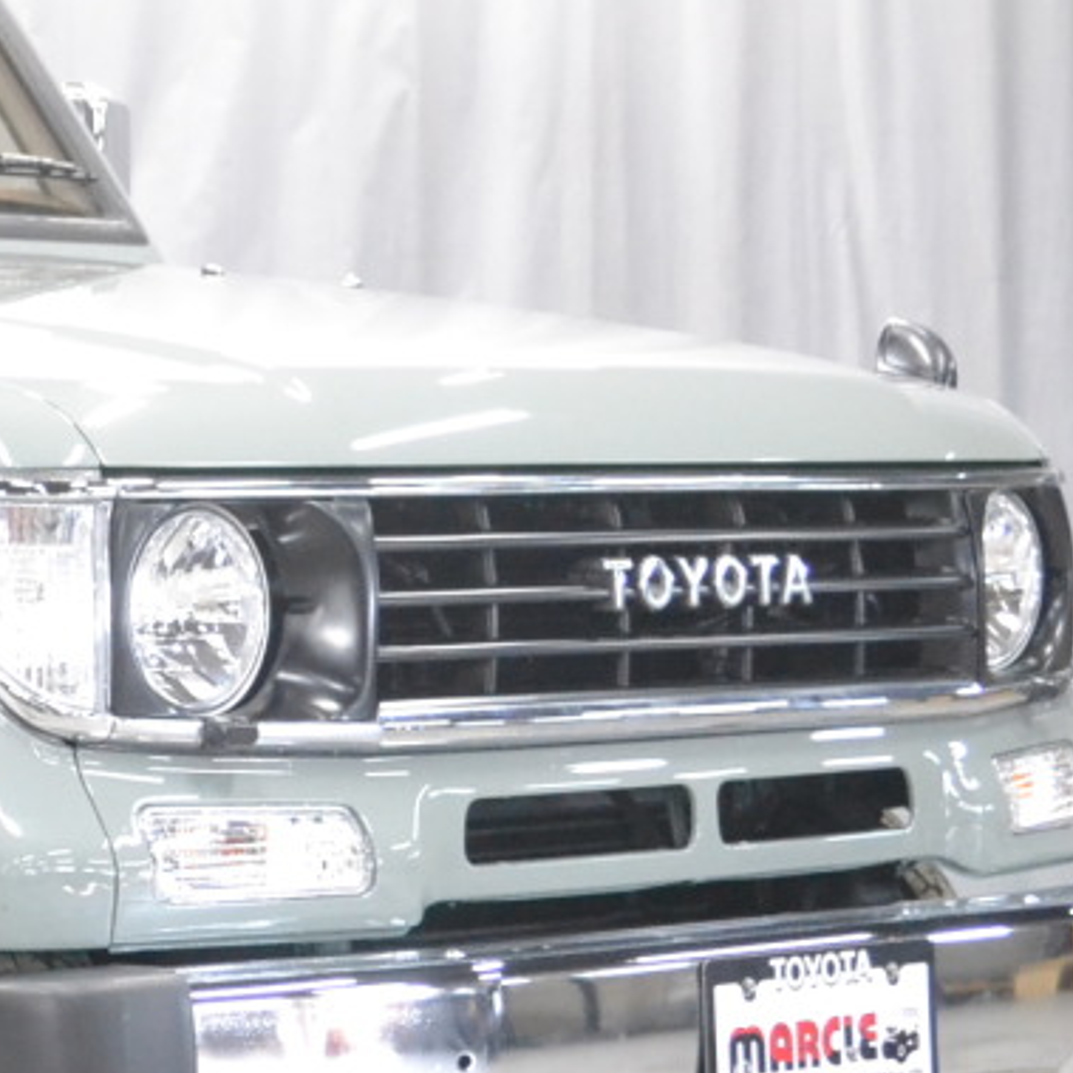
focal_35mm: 155
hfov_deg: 10.8
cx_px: -572
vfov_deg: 11.3
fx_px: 5436
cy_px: 587
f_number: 5
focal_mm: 36
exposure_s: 1/30
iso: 3200
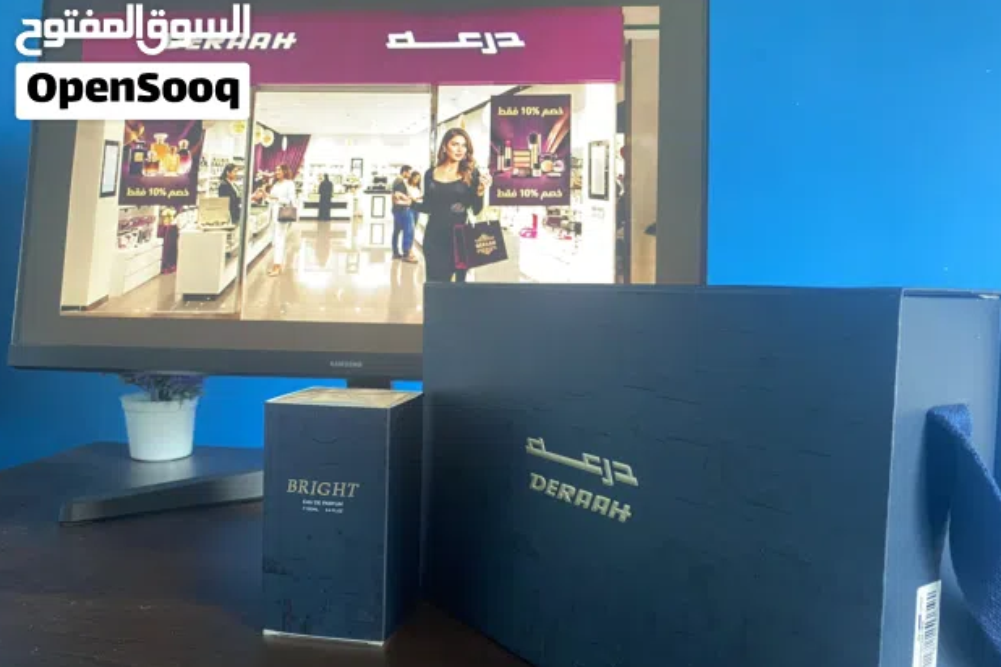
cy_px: 353
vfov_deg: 46.4
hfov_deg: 65.5
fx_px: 778
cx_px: 494
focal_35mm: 28
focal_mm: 4.25
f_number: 1.8
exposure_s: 1/35
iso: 640
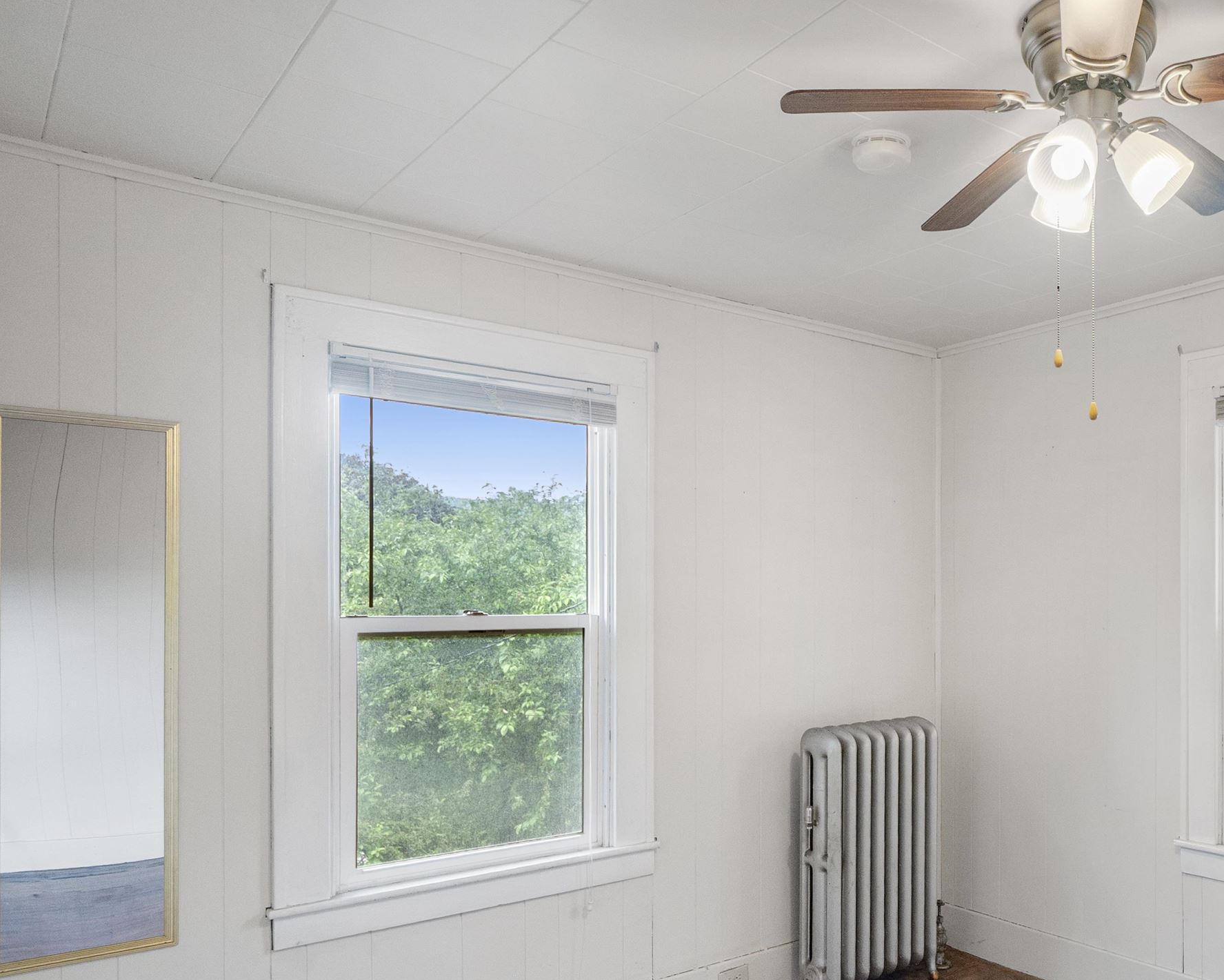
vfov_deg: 52.6
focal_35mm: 27
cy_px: 618
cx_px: 969
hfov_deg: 59.3
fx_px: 978
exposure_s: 1/60
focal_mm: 8
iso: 400
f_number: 2.8
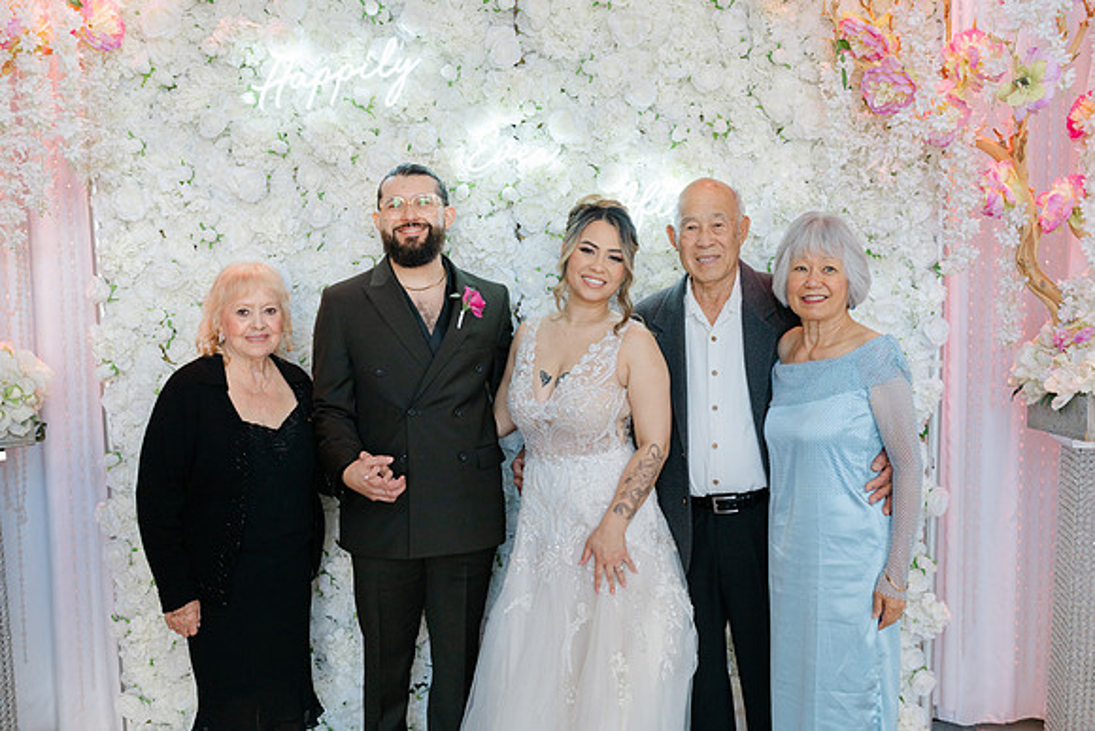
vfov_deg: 37.9
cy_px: 366
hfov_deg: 54.4
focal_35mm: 35
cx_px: 548
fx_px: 1065
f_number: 4
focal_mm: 35
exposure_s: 1/200
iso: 400
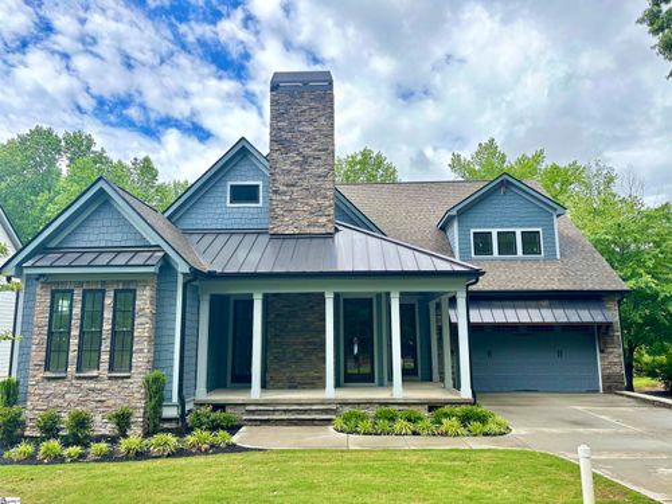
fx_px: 505
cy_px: 252
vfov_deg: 53.1
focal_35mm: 26
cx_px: 336
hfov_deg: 67.3
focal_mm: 5.96
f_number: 1.6
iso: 50
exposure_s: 1/423
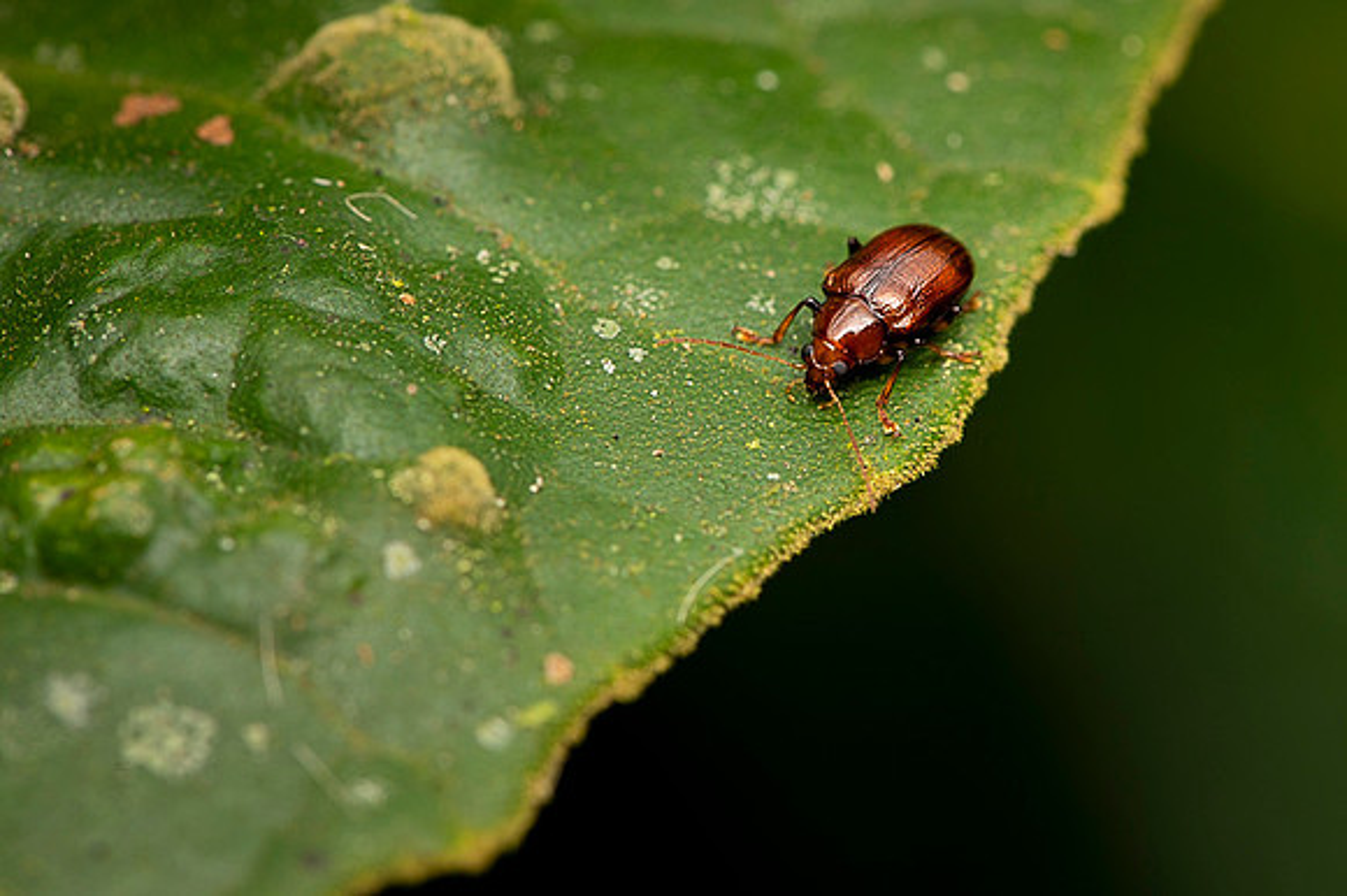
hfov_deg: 15.7
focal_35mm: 131
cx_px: 839
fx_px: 4891
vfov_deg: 10.5
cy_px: 415
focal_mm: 105
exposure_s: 1/100
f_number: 16
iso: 100
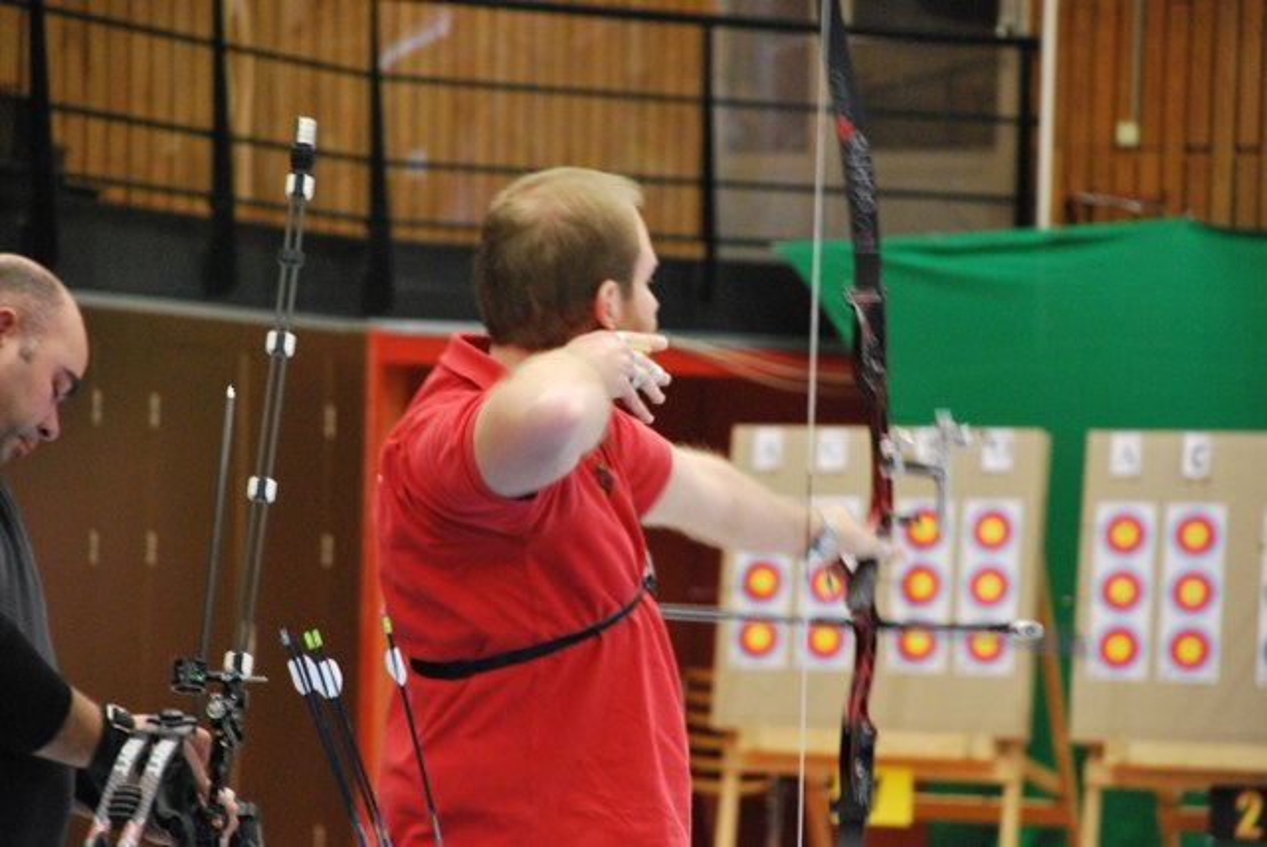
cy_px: 424
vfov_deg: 6.8
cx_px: 634
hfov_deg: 10.2
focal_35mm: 202
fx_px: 7133
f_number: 5.6
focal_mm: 135
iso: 1600
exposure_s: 1/30
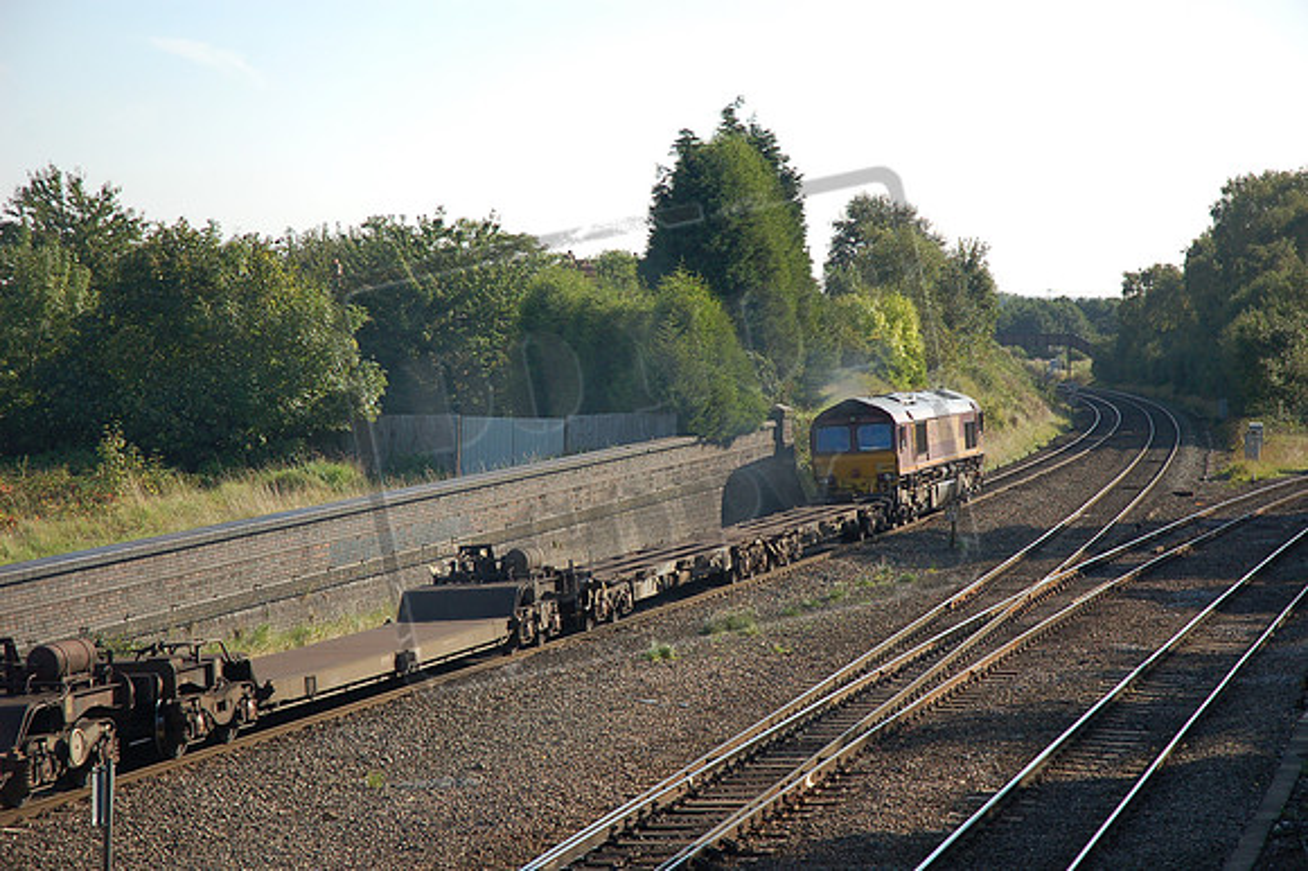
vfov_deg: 14.7
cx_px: 654
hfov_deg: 21.9
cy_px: 436
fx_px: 3377
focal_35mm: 93
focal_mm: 62
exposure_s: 1/1000
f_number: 4.5
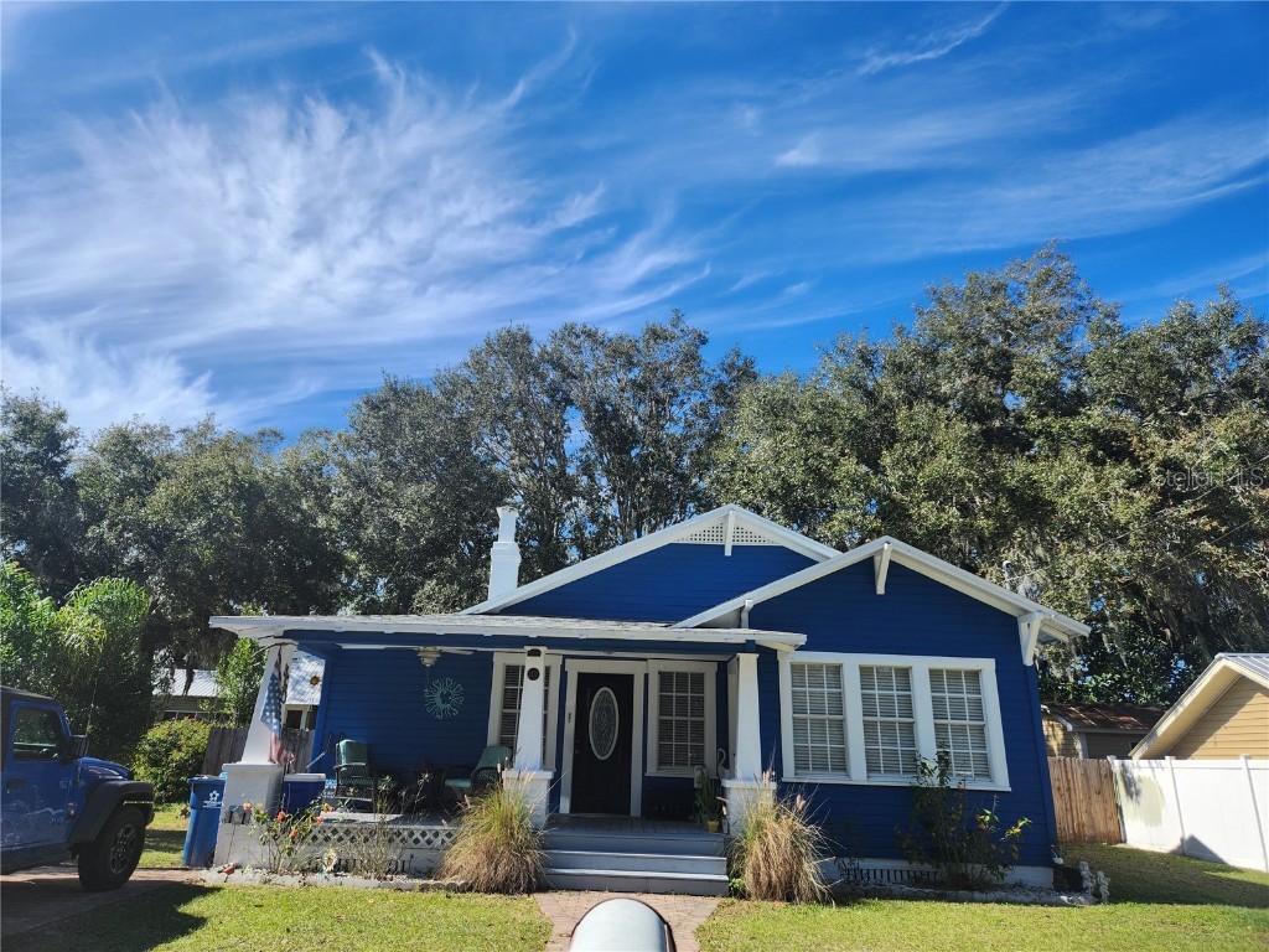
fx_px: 843
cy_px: 476
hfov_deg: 73.9
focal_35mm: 23
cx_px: 634
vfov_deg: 58.9
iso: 20
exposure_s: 1/1372
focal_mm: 5.4
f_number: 1.8
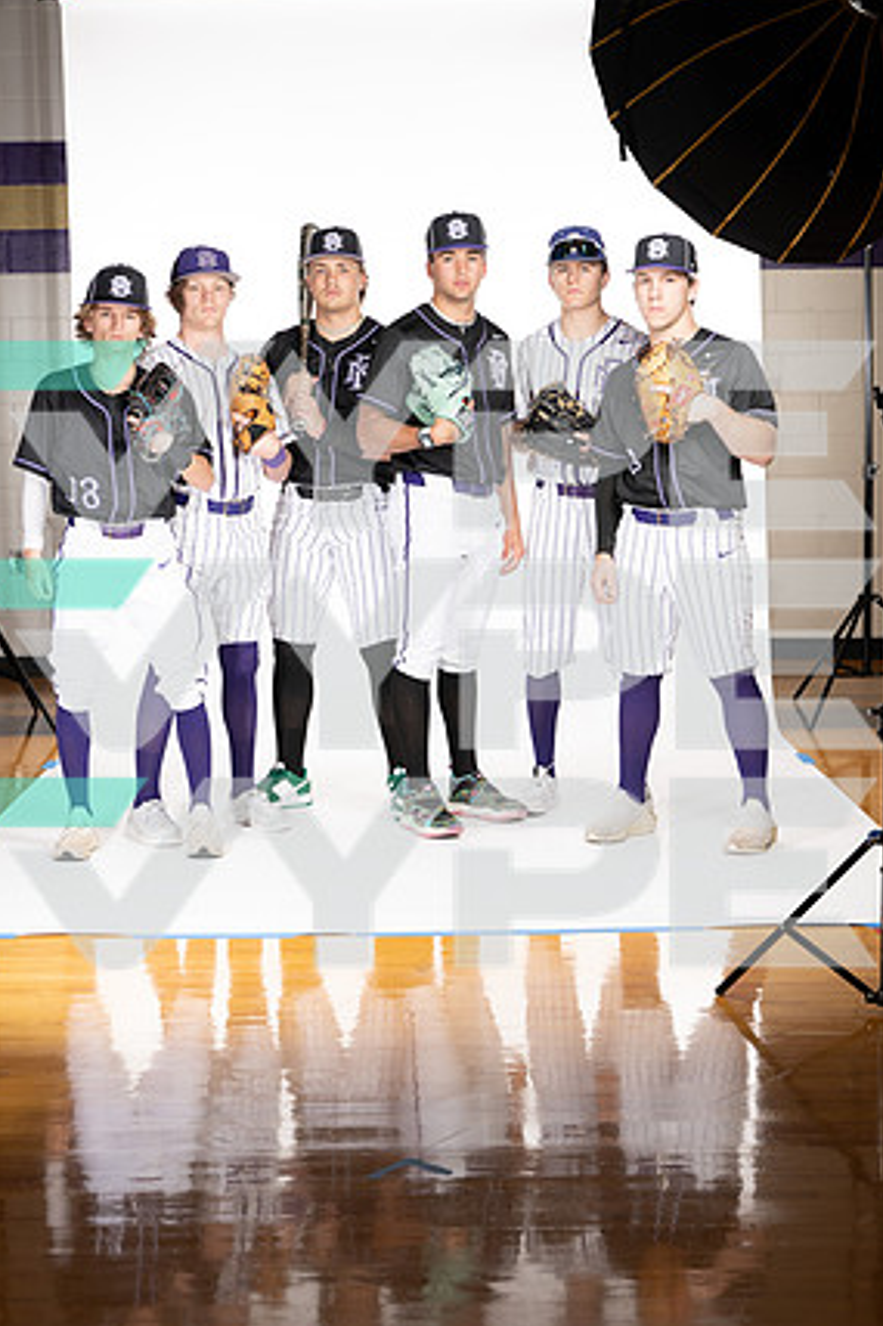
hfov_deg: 21.9
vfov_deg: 32.4
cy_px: 657
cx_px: 424
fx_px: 2283
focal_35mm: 62
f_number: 5.6
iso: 250
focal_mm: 59
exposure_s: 1/250
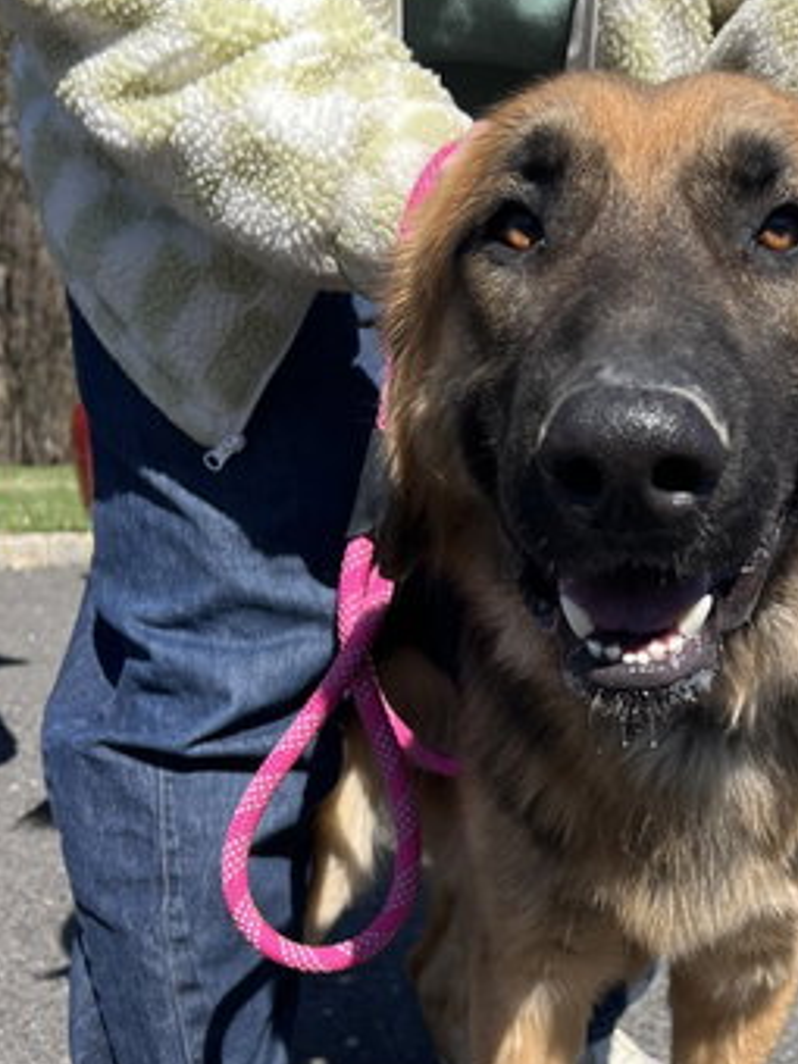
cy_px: 847
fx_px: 1568
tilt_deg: -14.6
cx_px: 604
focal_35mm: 51
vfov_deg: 36.3
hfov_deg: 28.1
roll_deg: -2.4
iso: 50
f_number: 1.5
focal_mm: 5.7
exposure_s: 1/2915
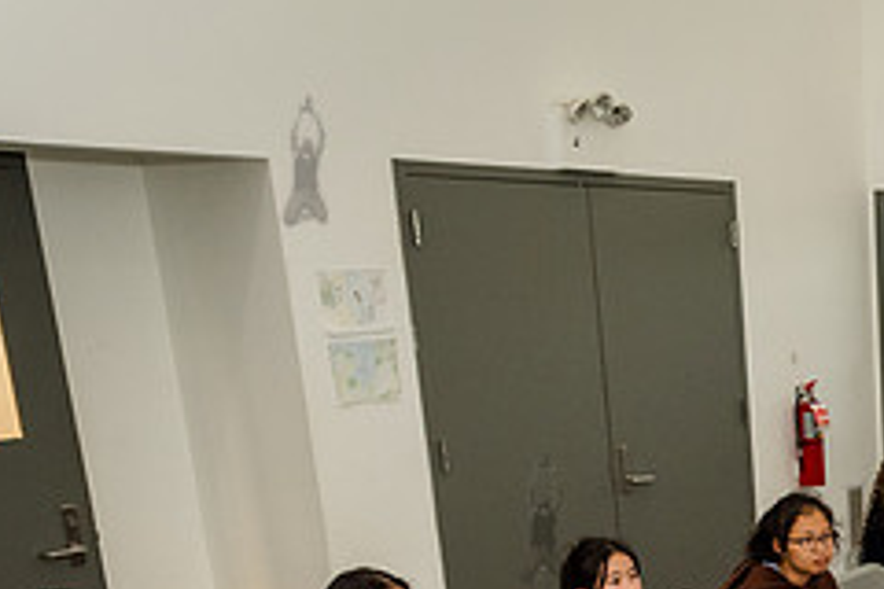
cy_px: 694
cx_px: 1017
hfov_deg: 29.8
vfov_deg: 21.5
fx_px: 1449
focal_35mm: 59
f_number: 4
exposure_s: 1/200
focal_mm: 24
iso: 3200
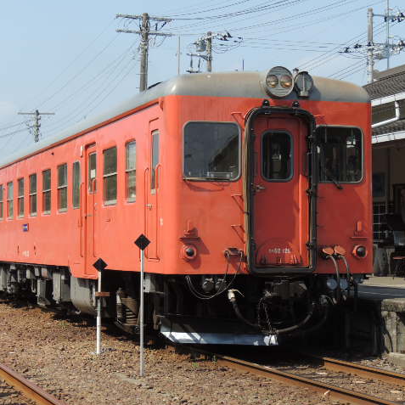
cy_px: 203
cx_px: 163
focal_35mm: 89
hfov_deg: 19.5
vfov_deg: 19.5
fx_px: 1178
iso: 100
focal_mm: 13.3
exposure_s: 1/400
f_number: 4.9
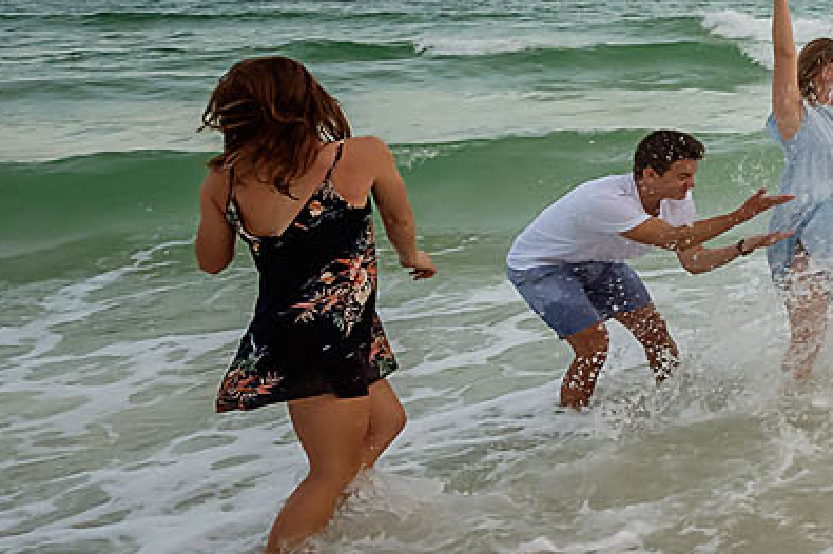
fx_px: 1318
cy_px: 51
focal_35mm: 57
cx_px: 1415
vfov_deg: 23.1
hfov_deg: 23.2
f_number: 4.5
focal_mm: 15
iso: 800
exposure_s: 1/320
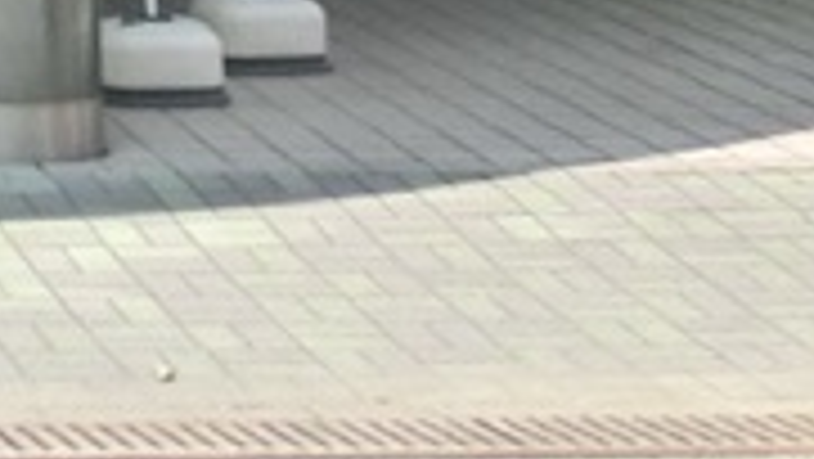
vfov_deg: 5.2
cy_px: -1521
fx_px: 4362
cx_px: -702
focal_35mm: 202
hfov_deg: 10.0
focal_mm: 4.24
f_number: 3
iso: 80
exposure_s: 1/500
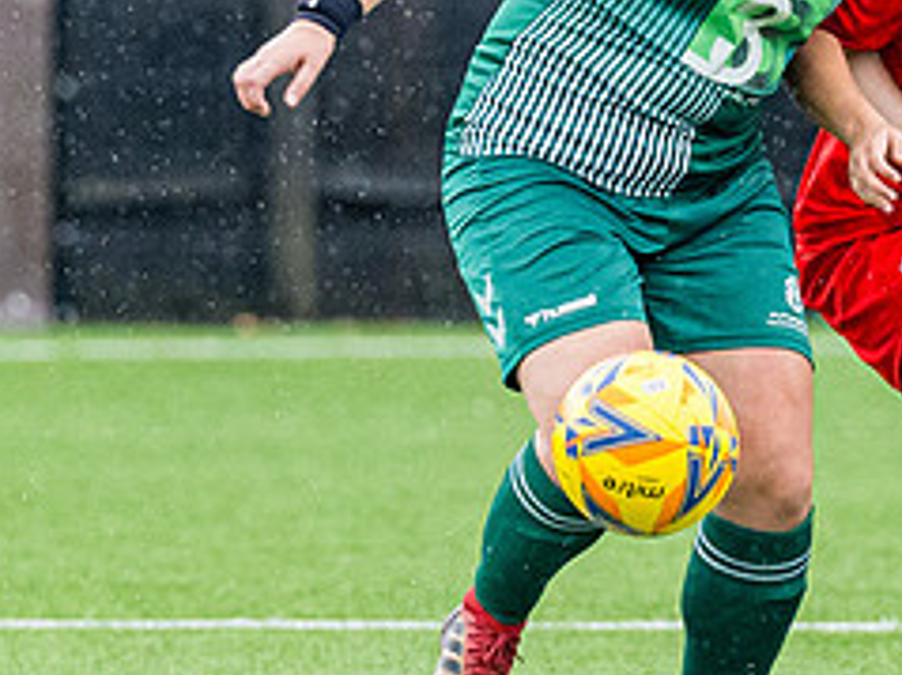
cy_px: 89
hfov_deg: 1.6
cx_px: 211
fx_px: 32243
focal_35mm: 1238
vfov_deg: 1.2
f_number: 3.2
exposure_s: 1/1250
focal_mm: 200
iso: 1250
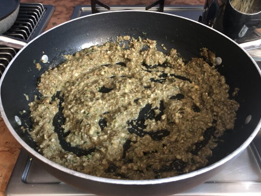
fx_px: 234
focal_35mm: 31
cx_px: 134
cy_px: 98
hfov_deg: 58.3
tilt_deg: -46.5
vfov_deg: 45.5
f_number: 1.8
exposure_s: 1/11
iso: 100
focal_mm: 3.99
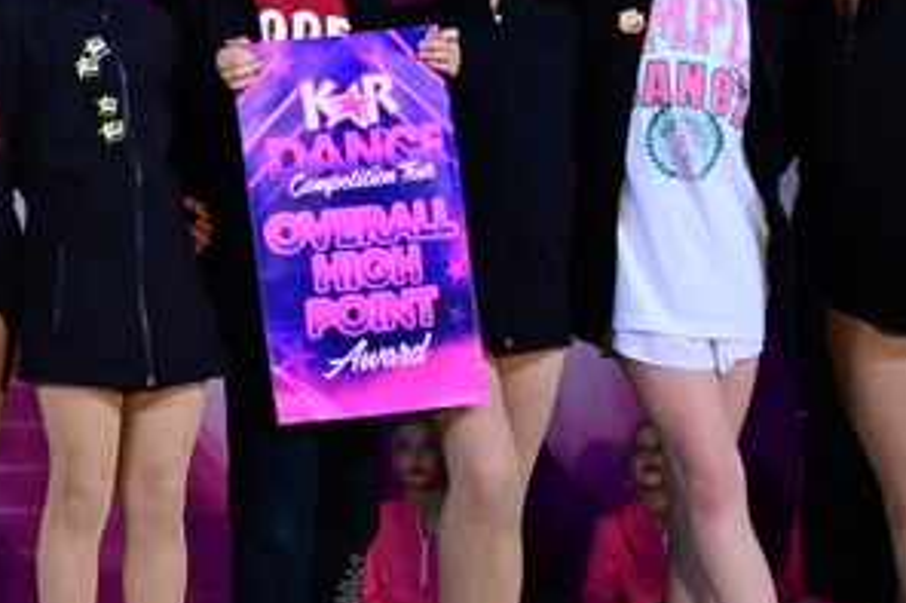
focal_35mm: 218
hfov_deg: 8.7
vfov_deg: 6.2
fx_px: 5483
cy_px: -413
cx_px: -1181
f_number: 3.5
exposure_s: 1/800
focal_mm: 43
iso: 2500
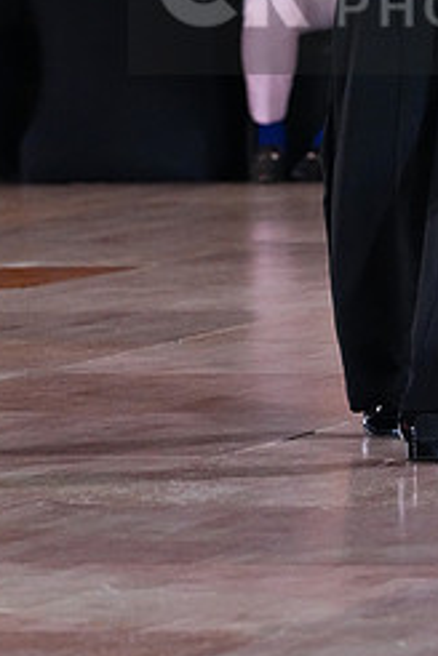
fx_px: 8595
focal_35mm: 471
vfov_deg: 4.4
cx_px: 498
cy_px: -13
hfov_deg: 2.9
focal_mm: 200
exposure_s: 1/400
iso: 8000
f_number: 5.6
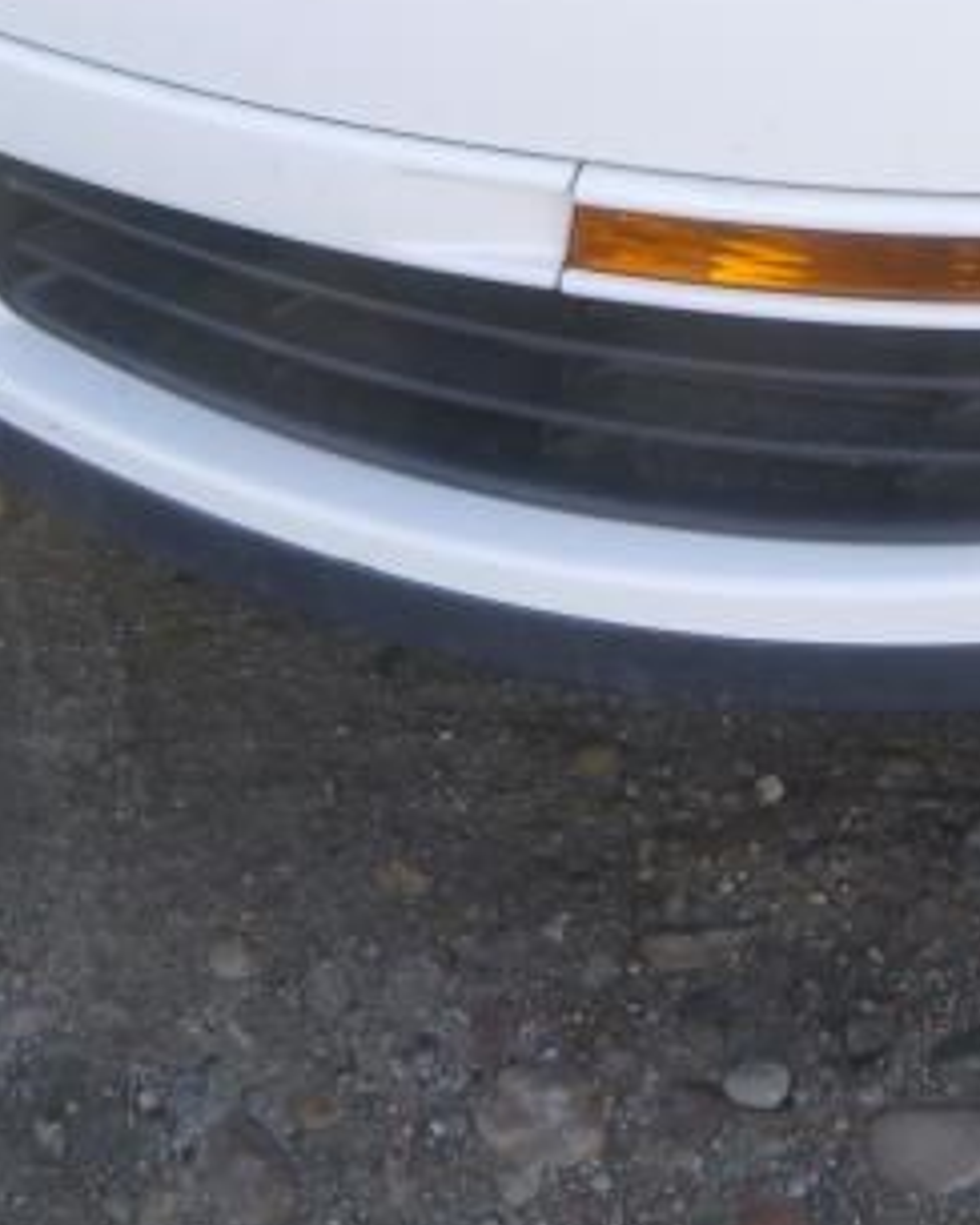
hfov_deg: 23.0
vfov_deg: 29.5
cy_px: 502
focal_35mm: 64
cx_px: 948
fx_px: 2320
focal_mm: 4.5
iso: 100
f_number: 3.9
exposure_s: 1/60
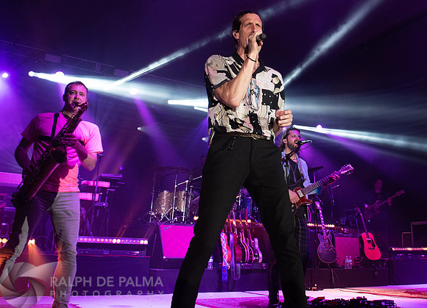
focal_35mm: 35
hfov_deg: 52.1
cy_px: 94
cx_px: 281
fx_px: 428
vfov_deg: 39.0
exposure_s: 1/160
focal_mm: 24
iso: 1600
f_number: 6.3
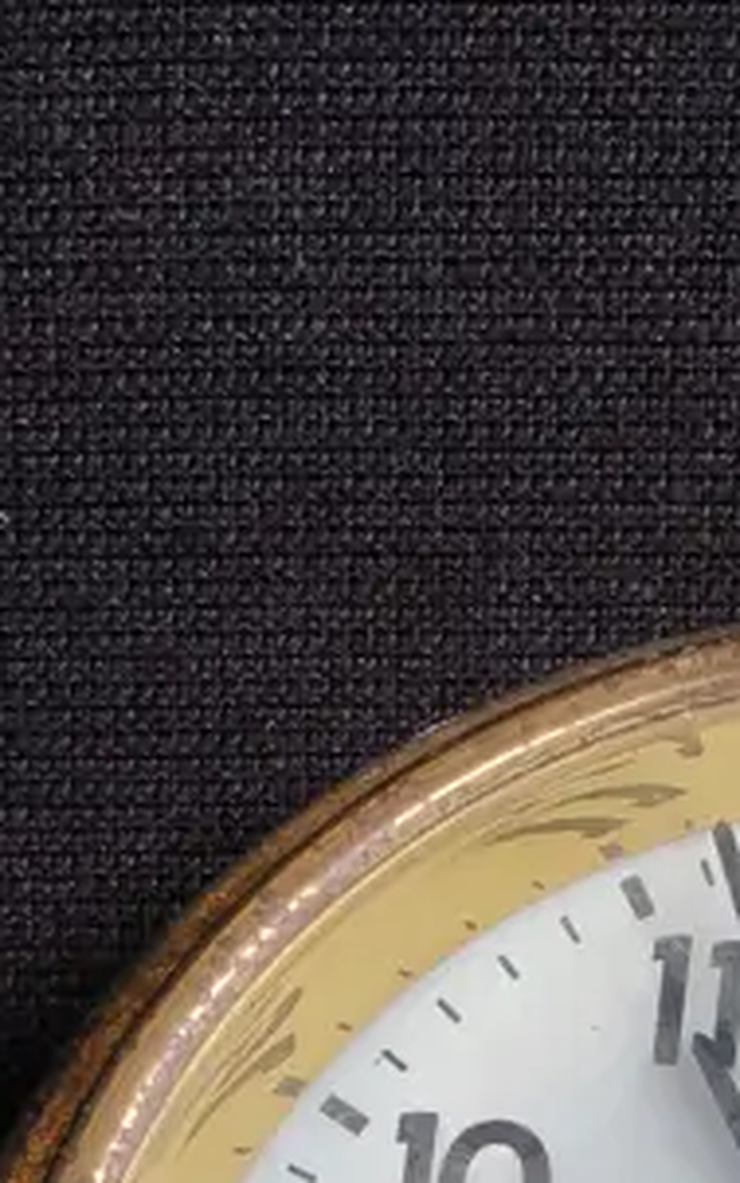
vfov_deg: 19.7
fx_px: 3127
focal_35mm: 97
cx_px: 904
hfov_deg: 13.1
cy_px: 1551
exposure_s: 1/122
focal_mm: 2.87
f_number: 2
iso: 32
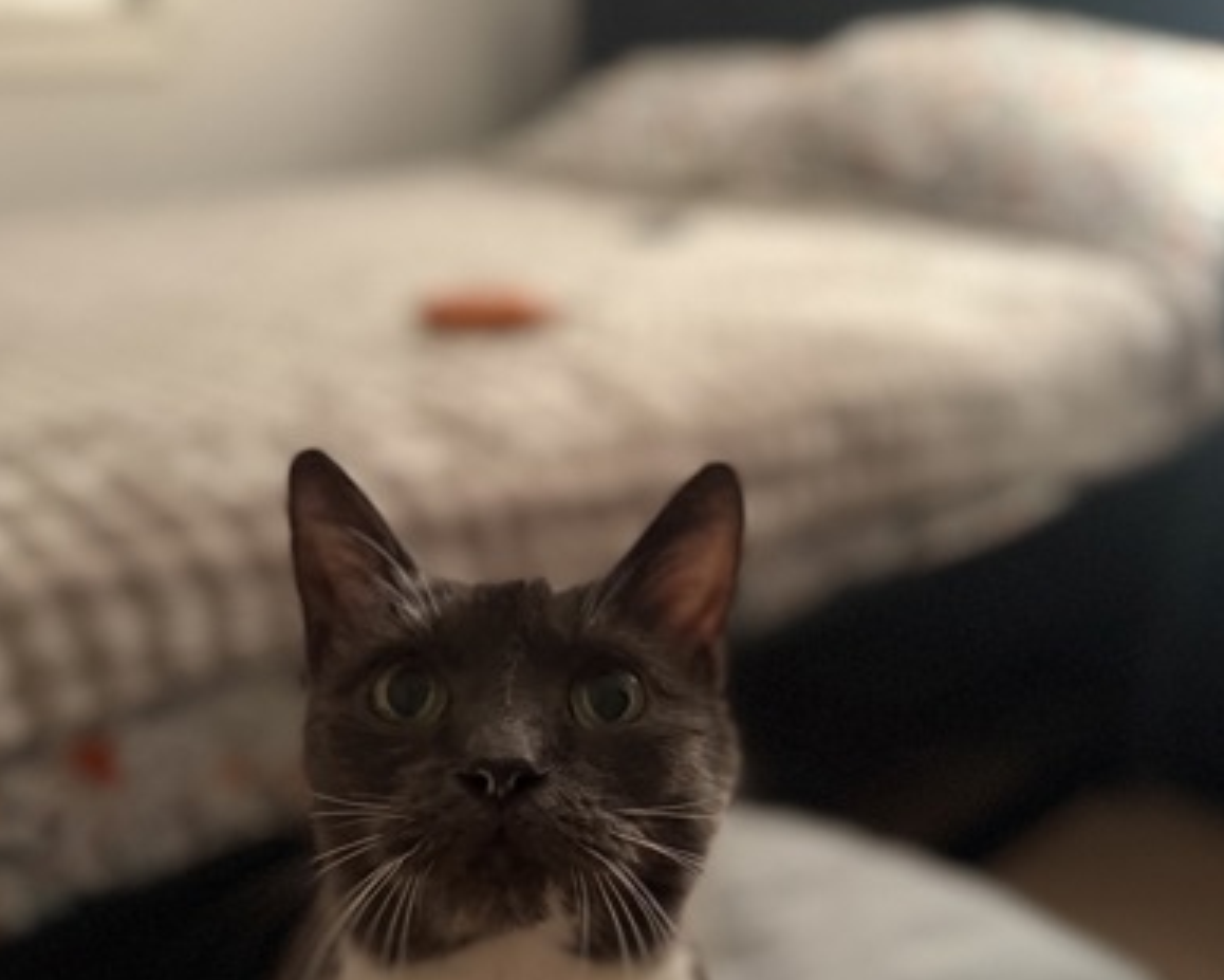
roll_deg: -0.9
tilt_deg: -33.2
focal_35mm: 34
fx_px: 1232
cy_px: 882
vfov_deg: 40.1
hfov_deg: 52.8
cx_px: 599
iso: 1250
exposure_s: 1/30
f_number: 1.78
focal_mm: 6.76
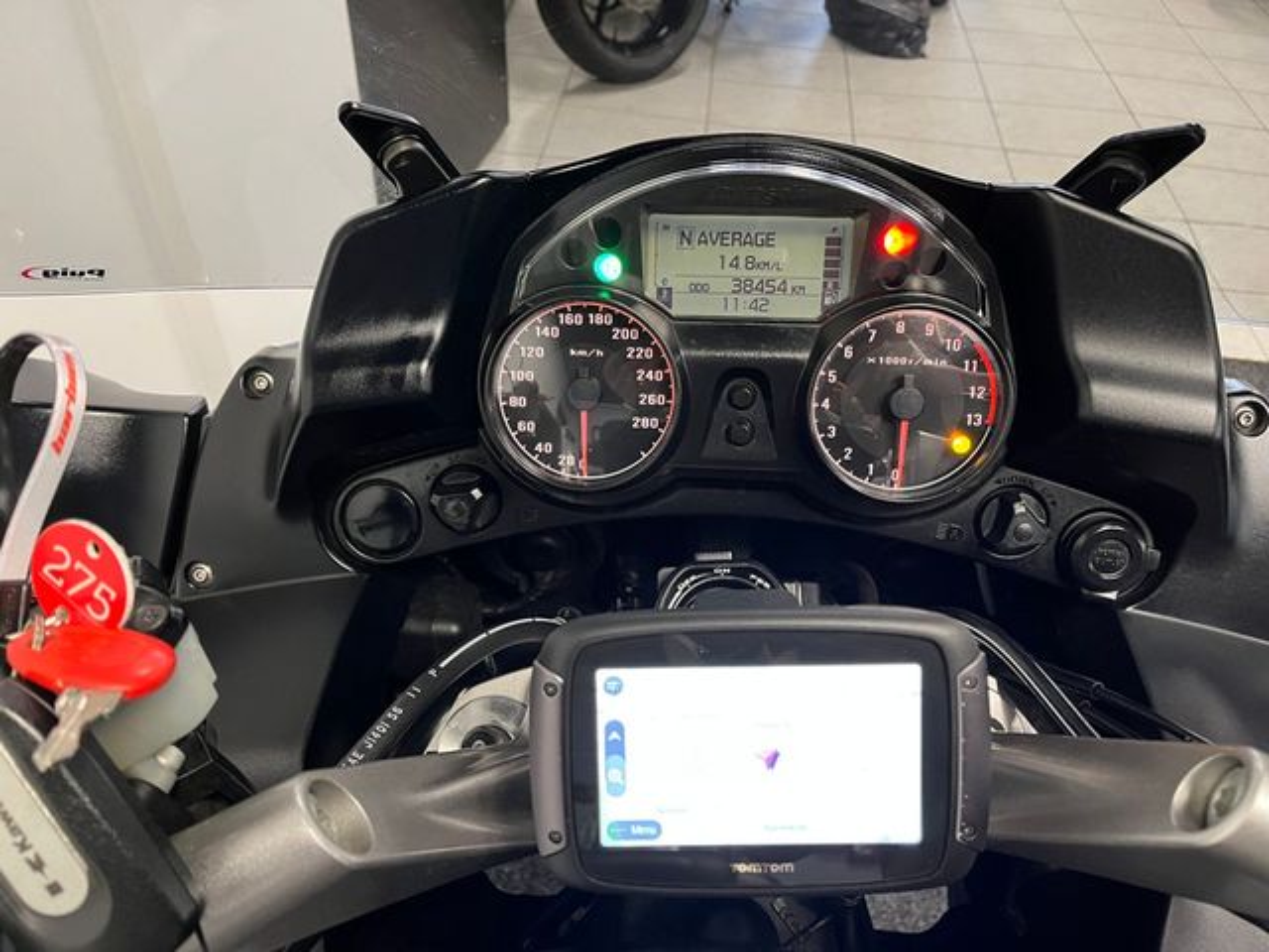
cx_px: 634
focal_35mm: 26
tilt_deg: -46.5
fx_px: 953
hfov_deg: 67.3
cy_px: 476
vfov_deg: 53.1
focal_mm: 5.1
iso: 320
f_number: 1.6
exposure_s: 1/50
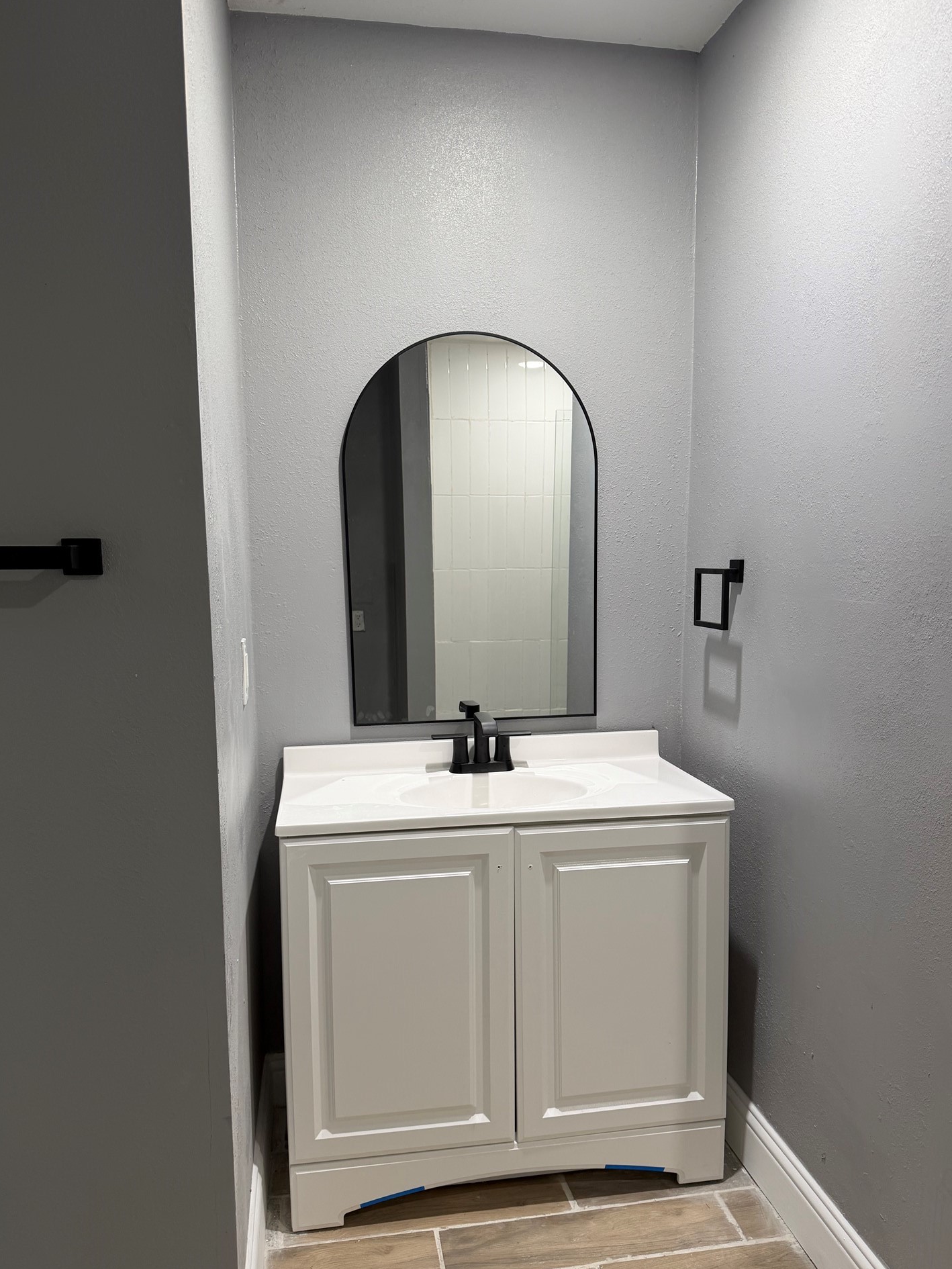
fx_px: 953
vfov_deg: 67.2
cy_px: 685
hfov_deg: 53.1
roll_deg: -0.3
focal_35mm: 26
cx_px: 490
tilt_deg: -8.7
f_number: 1.78
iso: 125
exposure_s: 1/60
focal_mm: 6.76
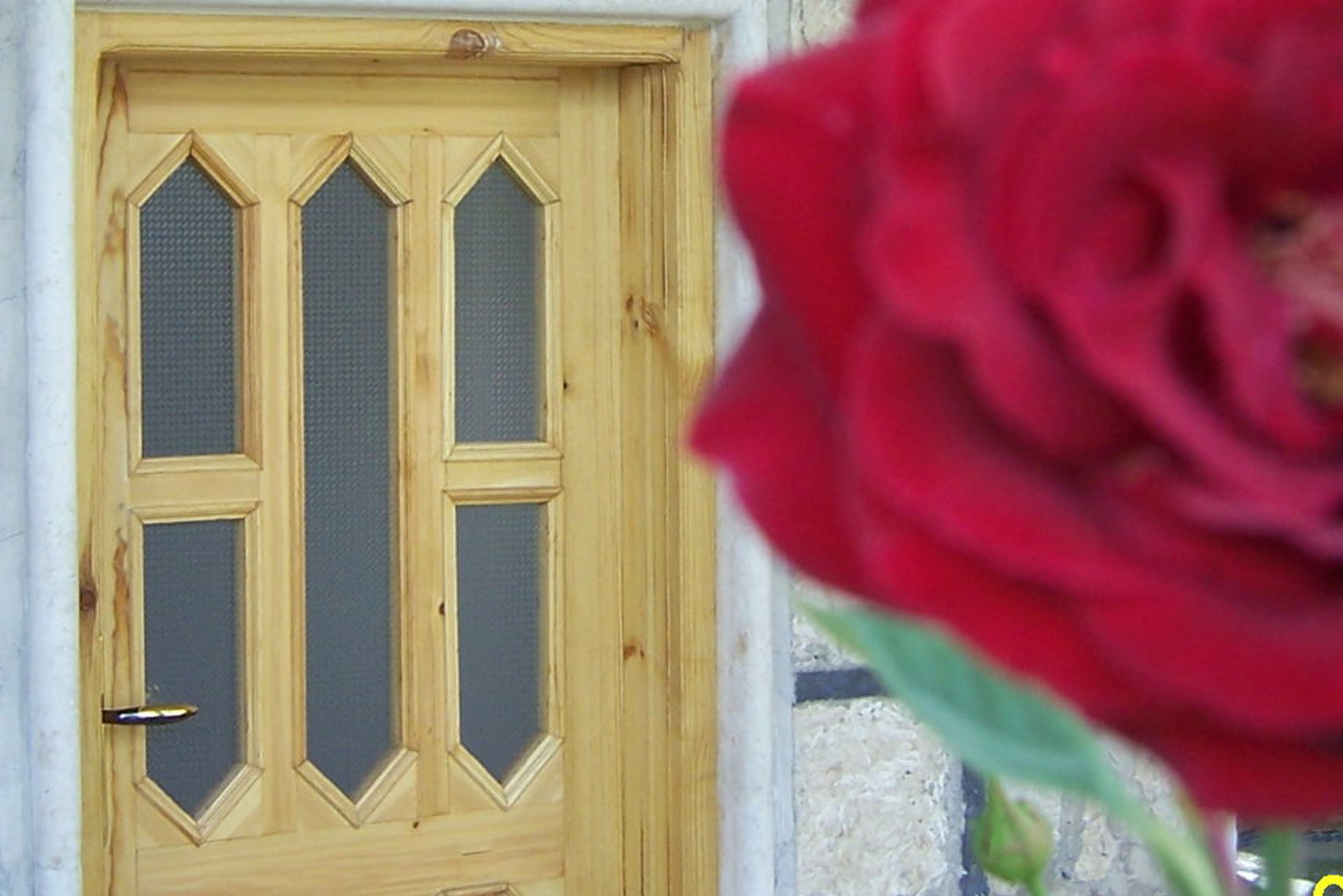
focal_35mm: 74
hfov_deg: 27.3
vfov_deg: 18.3
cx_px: 664
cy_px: 185
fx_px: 2761
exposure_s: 1/125
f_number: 3
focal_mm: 6
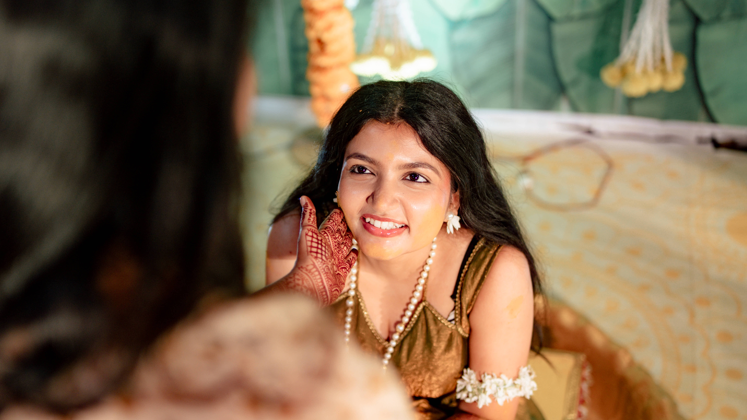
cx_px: 314
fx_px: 931
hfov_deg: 43.6
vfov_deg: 25.4
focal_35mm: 47
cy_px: 257
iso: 320
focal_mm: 35
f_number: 1.4
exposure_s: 1/320
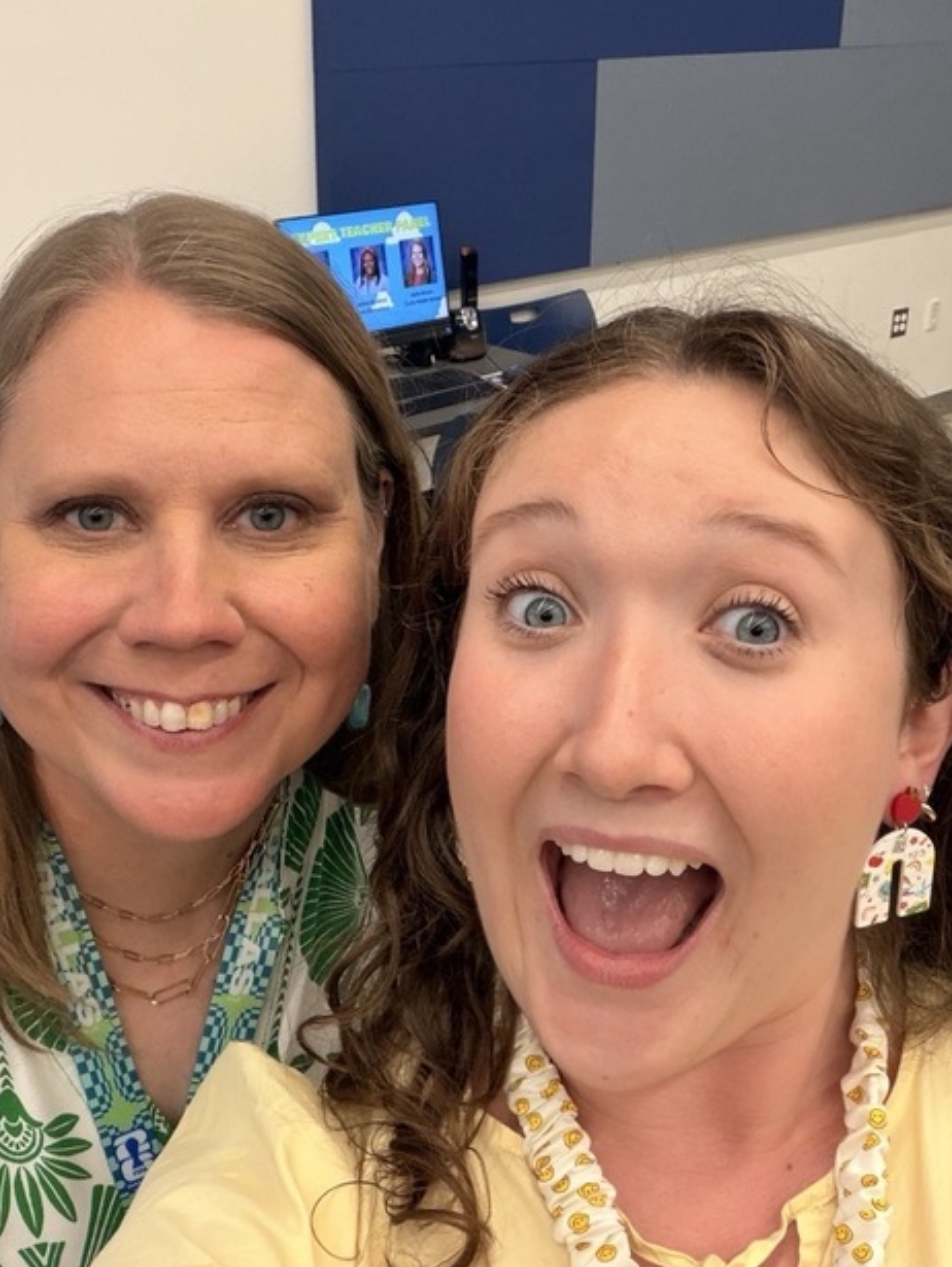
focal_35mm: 39
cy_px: 562
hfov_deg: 36.8
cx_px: 394
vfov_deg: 47.8
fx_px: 1429
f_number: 1.9
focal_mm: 2.71
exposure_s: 1/60
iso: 125
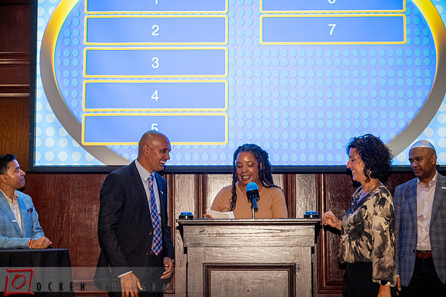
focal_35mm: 71
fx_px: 884
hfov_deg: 28.3
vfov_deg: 19.1
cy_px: 149
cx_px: 221
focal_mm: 70
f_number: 4
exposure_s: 1/80
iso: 2500
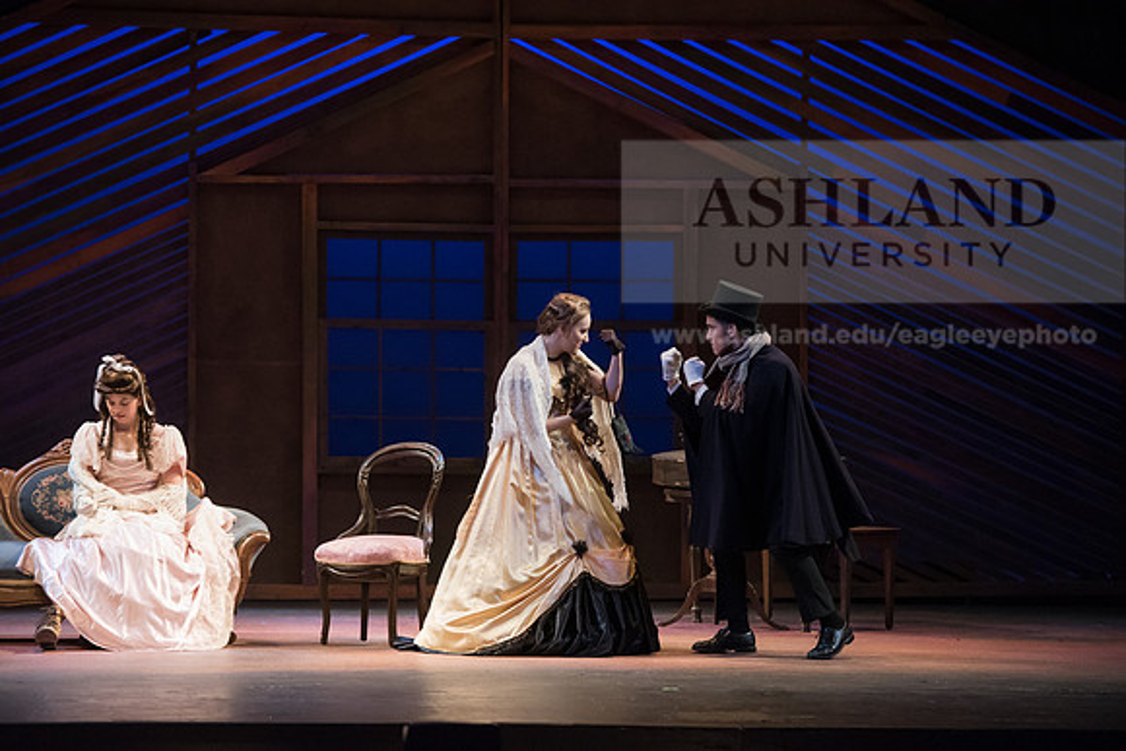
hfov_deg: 14.2
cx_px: 563
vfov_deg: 9.5
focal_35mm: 145
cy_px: 376
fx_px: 4536
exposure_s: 1/500
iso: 5000
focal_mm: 145
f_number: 3.5
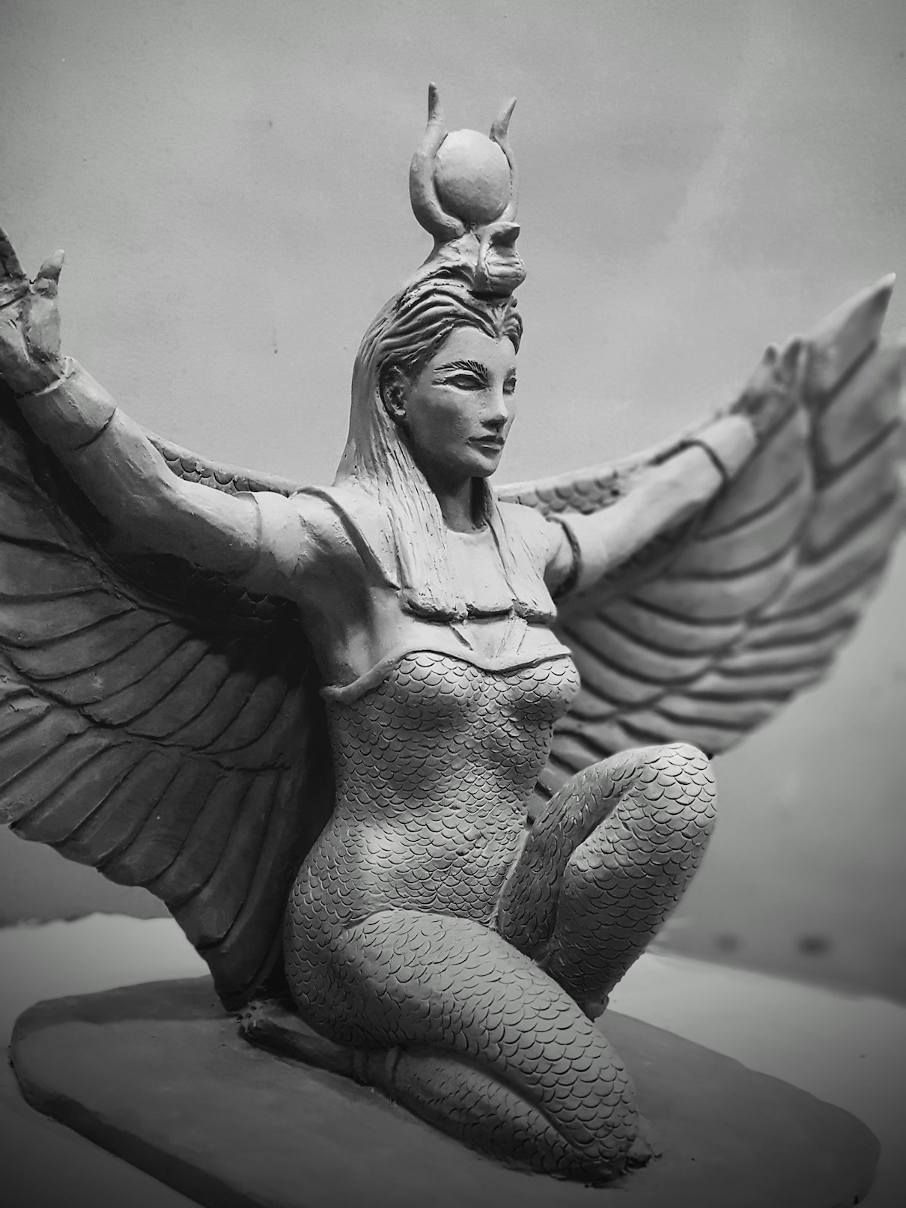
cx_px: 453
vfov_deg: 36.8
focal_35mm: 52
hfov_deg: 28.0
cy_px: 604
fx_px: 1814
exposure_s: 1/30
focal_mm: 6
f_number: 2.4
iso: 400
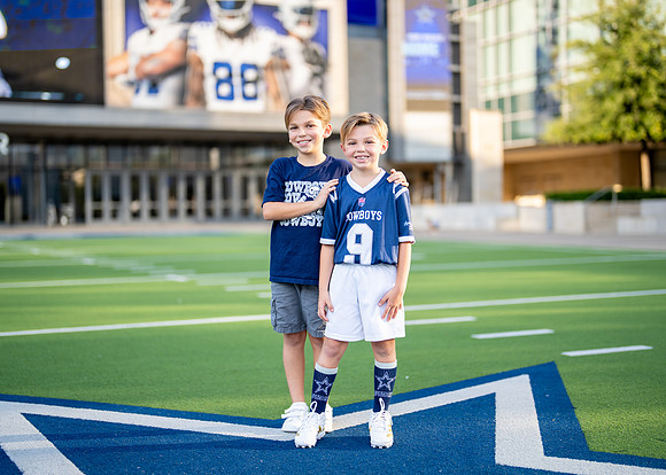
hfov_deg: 35.4
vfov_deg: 25.7
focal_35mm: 55
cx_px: 338
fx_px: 1042
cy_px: 237
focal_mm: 50
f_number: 1.2
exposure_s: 1/1600
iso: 100
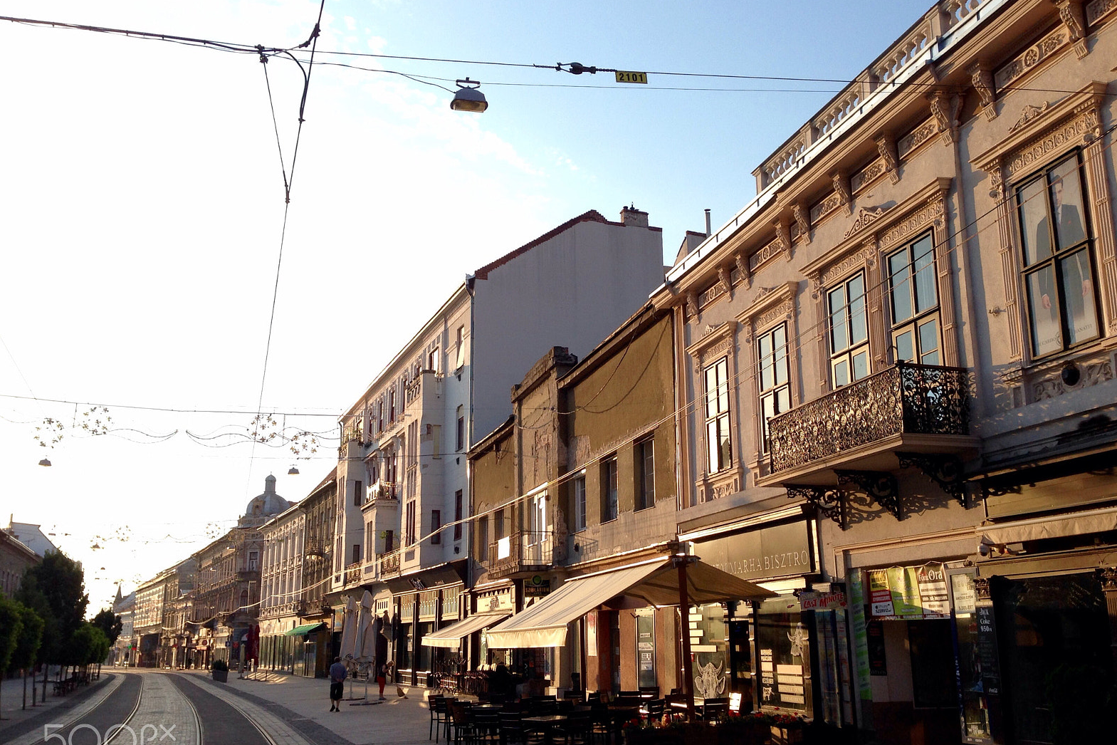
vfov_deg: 37.8
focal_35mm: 35
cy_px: 407
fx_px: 1086
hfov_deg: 54.4
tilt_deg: +13.5
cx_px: 569
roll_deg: -0.7
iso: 50
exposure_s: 1/616
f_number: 2.4
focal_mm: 4.12
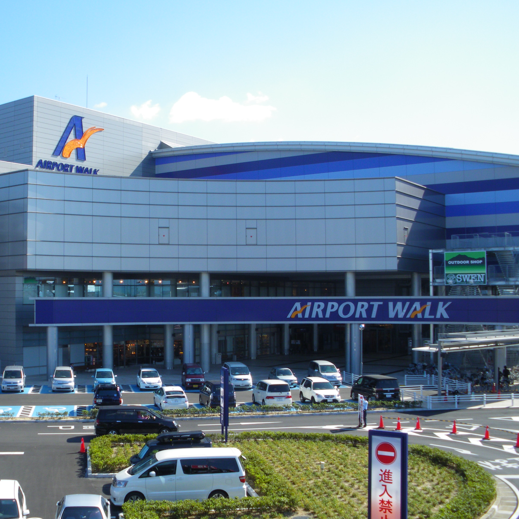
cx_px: 174
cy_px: 260
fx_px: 729
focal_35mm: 43
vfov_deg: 39.2
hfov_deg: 38.7
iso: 64
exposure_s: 1/160
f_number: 5.4
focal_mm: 6.3
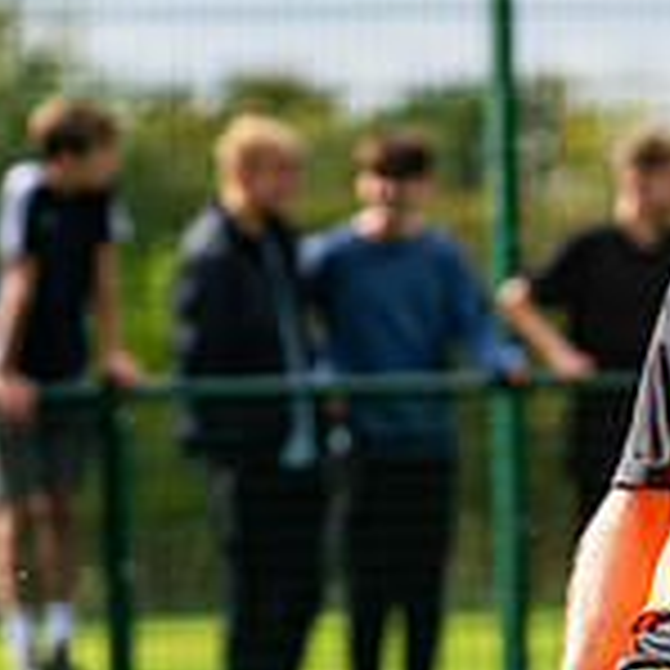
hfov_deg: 2.1
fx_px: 18066
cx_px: 1407
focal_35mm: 825
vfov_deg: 2.1
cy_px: 550
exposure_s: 1/640
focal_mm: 190
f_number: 4
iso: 200
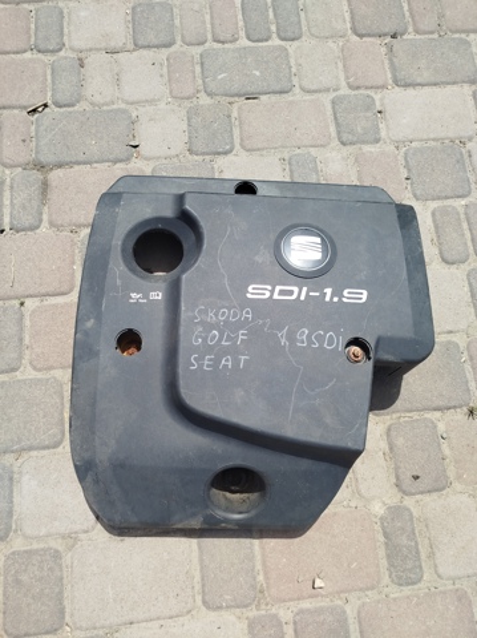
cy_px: 319
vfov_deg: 71.7
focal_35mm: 24
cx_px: 238
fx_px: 442
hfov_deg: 56.7
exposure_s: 1/597
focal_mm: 5.31
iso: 50
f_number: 1.7
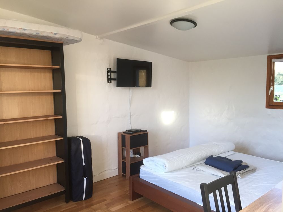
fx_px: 237
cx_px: 142
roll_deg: +0.3
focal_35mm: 29
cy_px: 106
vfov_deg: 48.2
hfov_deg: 61.7
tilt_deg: -6.1
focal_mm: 4.15
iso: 50
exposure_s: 1/33
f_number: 2.2
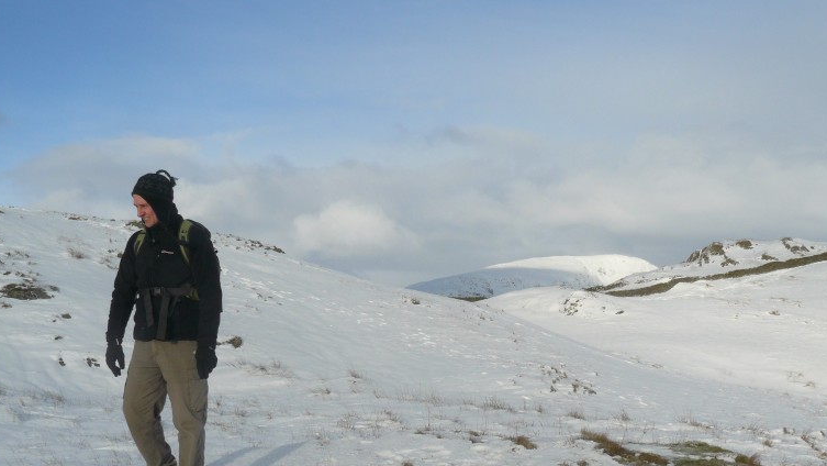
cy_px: 308
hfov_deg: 50.5
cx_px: 410
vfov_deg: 29.5
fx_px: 877
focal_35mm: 40
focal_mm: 6
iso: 100
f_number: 6.3
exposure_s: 1/500
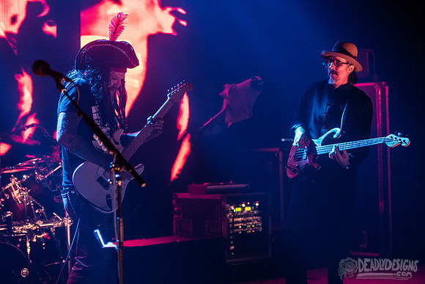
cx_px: 162
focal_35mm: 99
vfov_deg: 13.8
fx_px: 1168
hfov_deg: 20.6
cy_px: 160
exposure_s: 1/125
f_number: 3.2
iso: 4000
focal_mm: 80
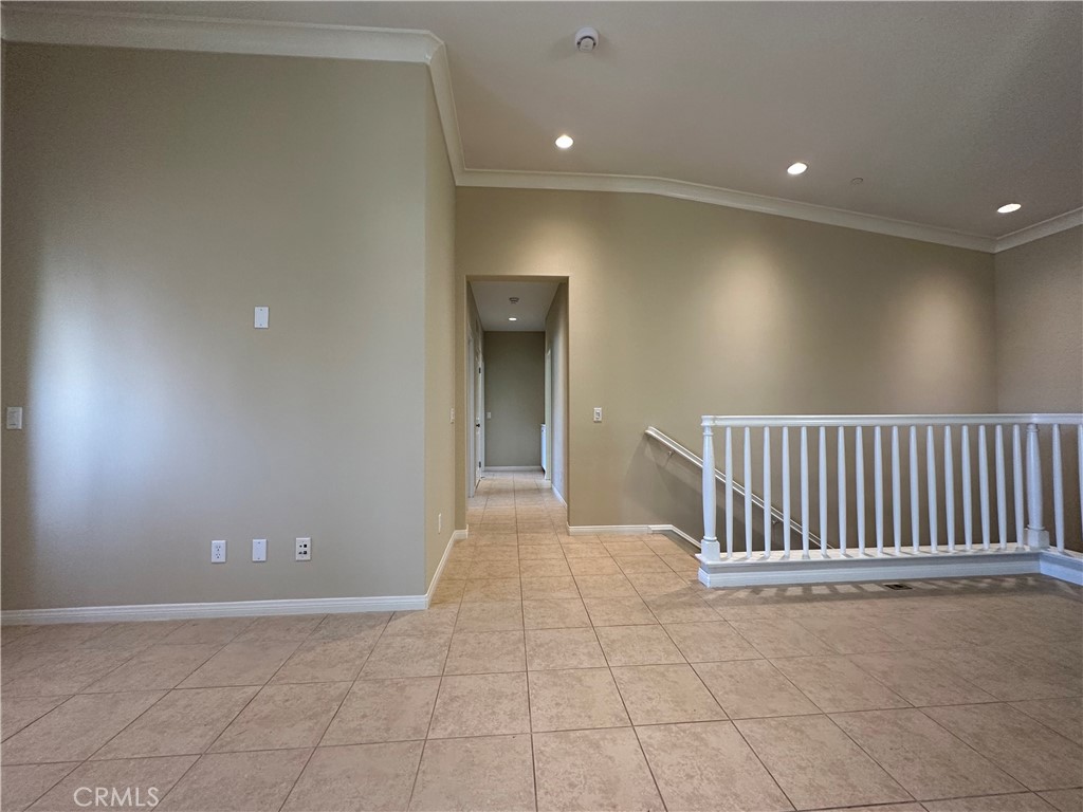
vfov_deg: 85.7
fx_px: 438
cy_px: 406
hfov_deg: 102.1
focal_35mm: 14
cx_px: 542
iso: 200
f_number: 2.2
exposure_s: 1/120
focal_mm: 2.22
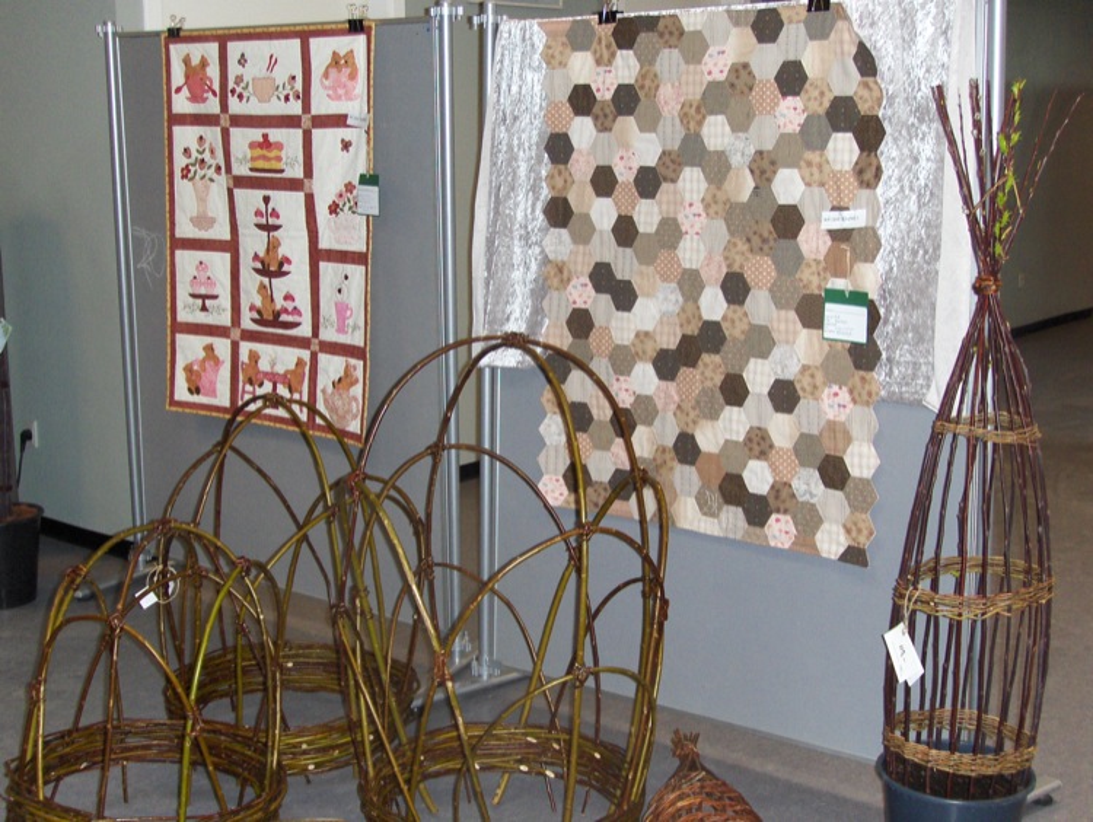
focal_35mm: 52
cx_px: 546
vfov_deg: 28.1
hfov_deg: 36.8
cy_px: 411
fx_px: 1643
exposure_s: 1/60
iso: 100
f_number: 3.7
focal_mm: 8.3
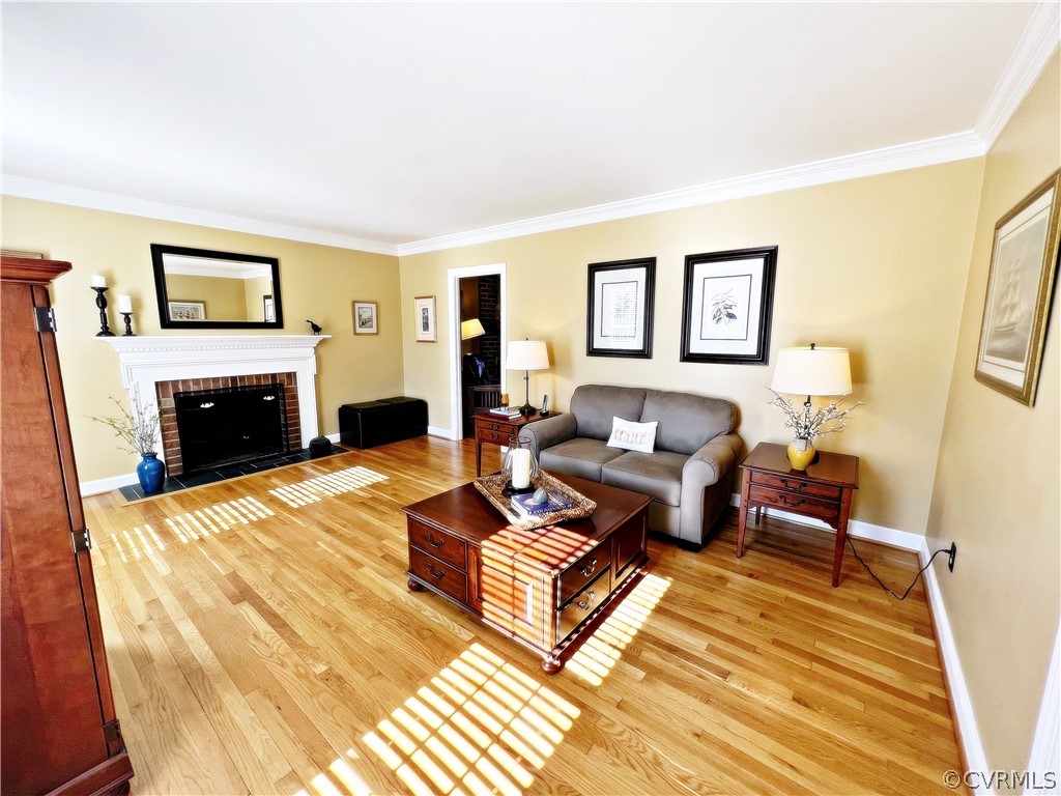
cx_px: 530
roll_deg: +0.1
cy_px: 398
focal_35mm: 13
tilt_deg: -9.6
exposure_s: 1/121
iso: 100
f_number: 1.8
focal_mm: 1.57
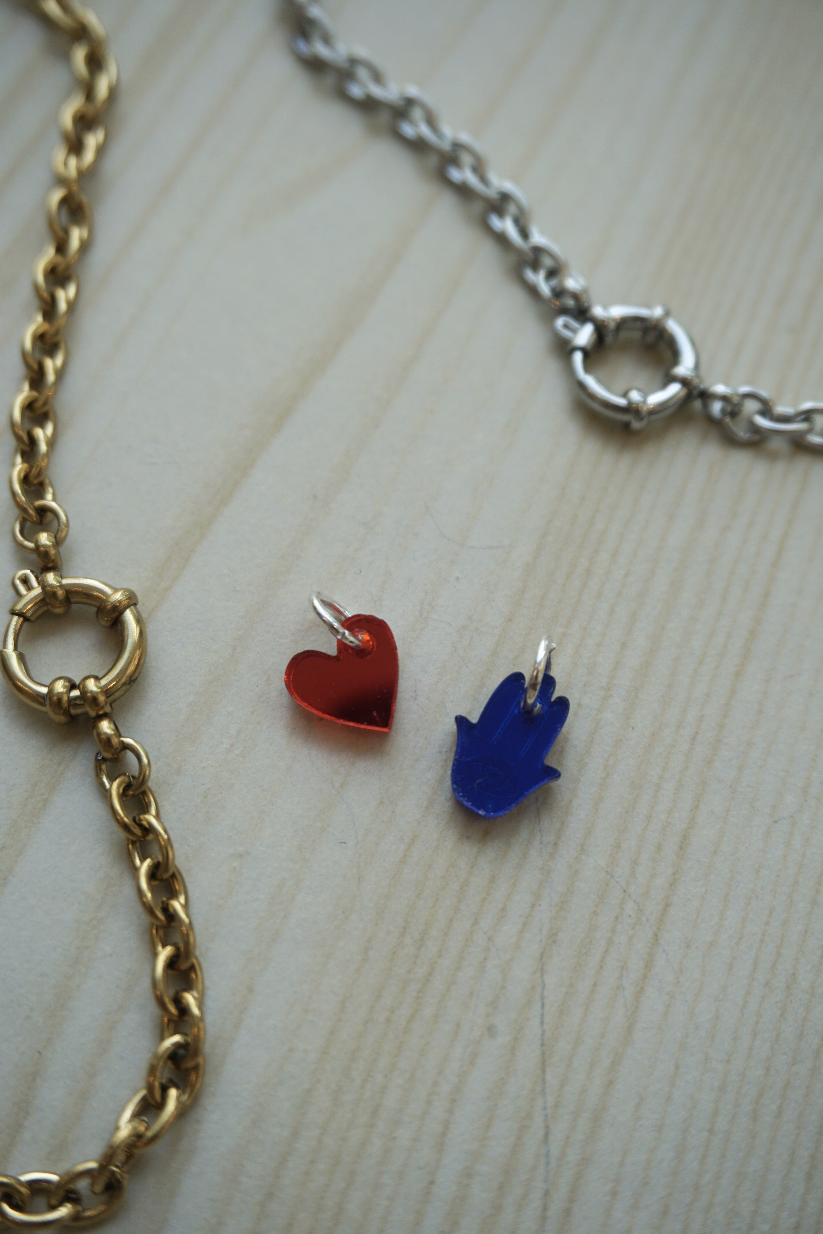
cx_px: 412
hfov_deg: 33.0
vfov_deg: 47.9
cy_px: 617
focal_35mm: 40
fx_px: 1389
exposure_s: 1/160
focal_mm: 27
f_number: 4.5
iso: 160
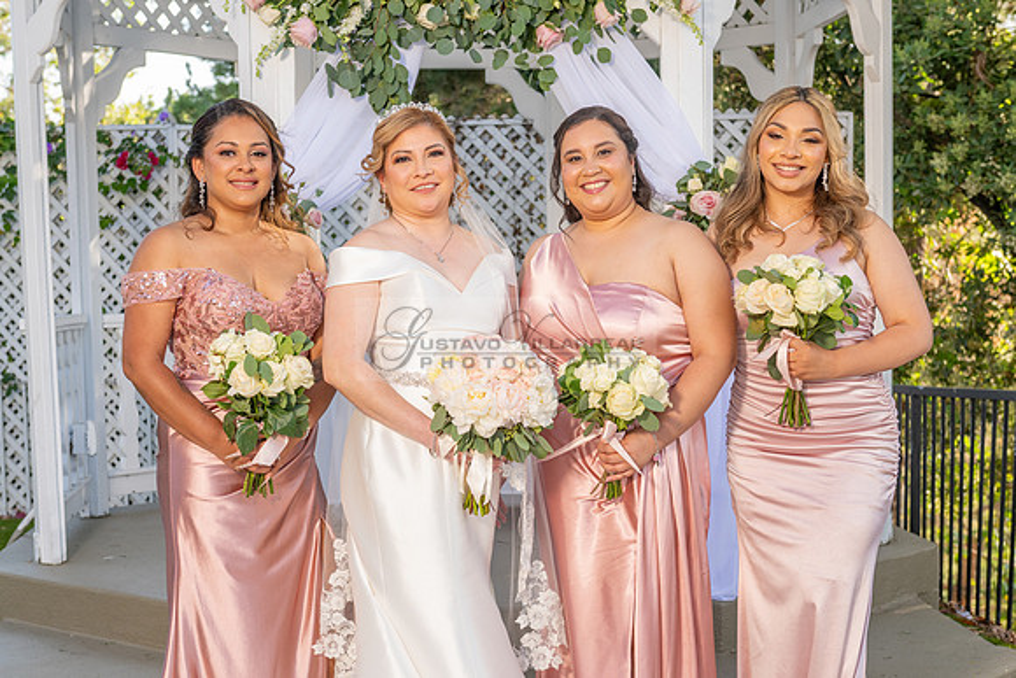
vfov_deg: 23.1
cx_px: 497
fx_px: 1654
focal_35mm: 59
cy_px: 411
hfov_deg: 34.1
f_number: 4.5
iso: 250
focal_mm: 45
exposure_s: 1/200
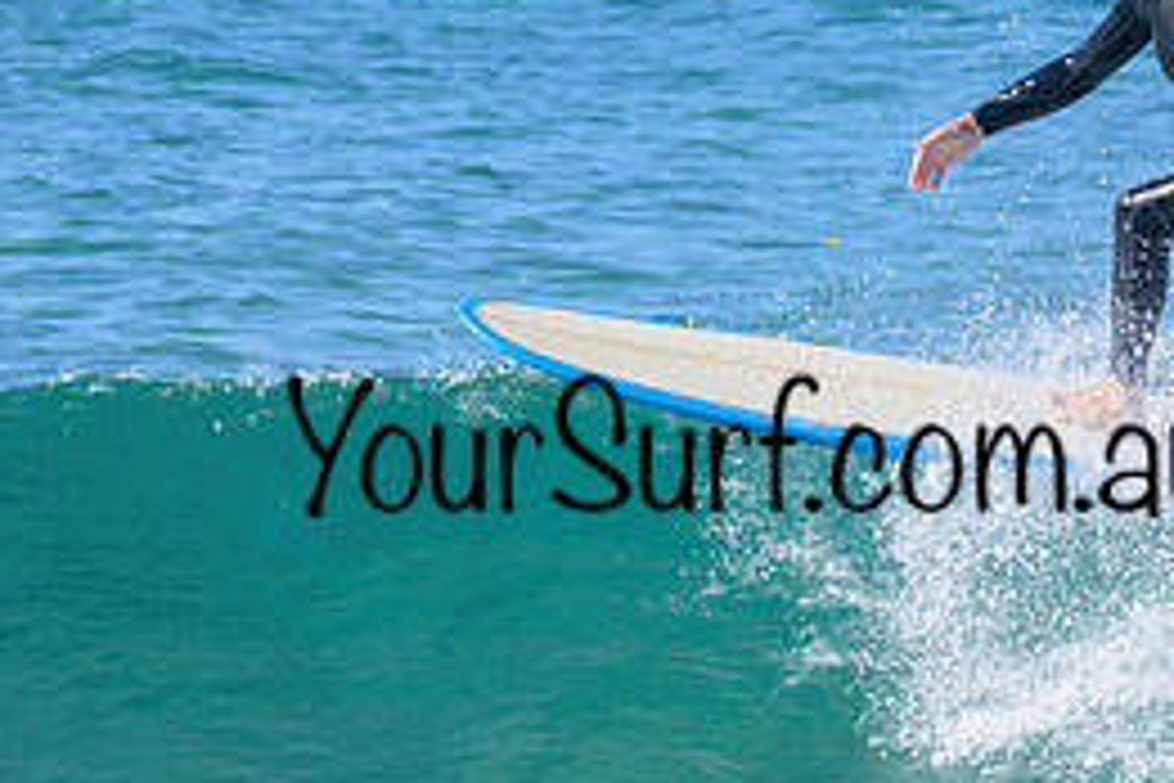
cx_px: 1162
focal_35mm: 1873
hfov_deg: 1.1
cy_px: 421
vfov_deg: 0.7
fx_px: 61076
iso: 800
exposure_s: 1/1250
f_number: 11
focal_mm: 620
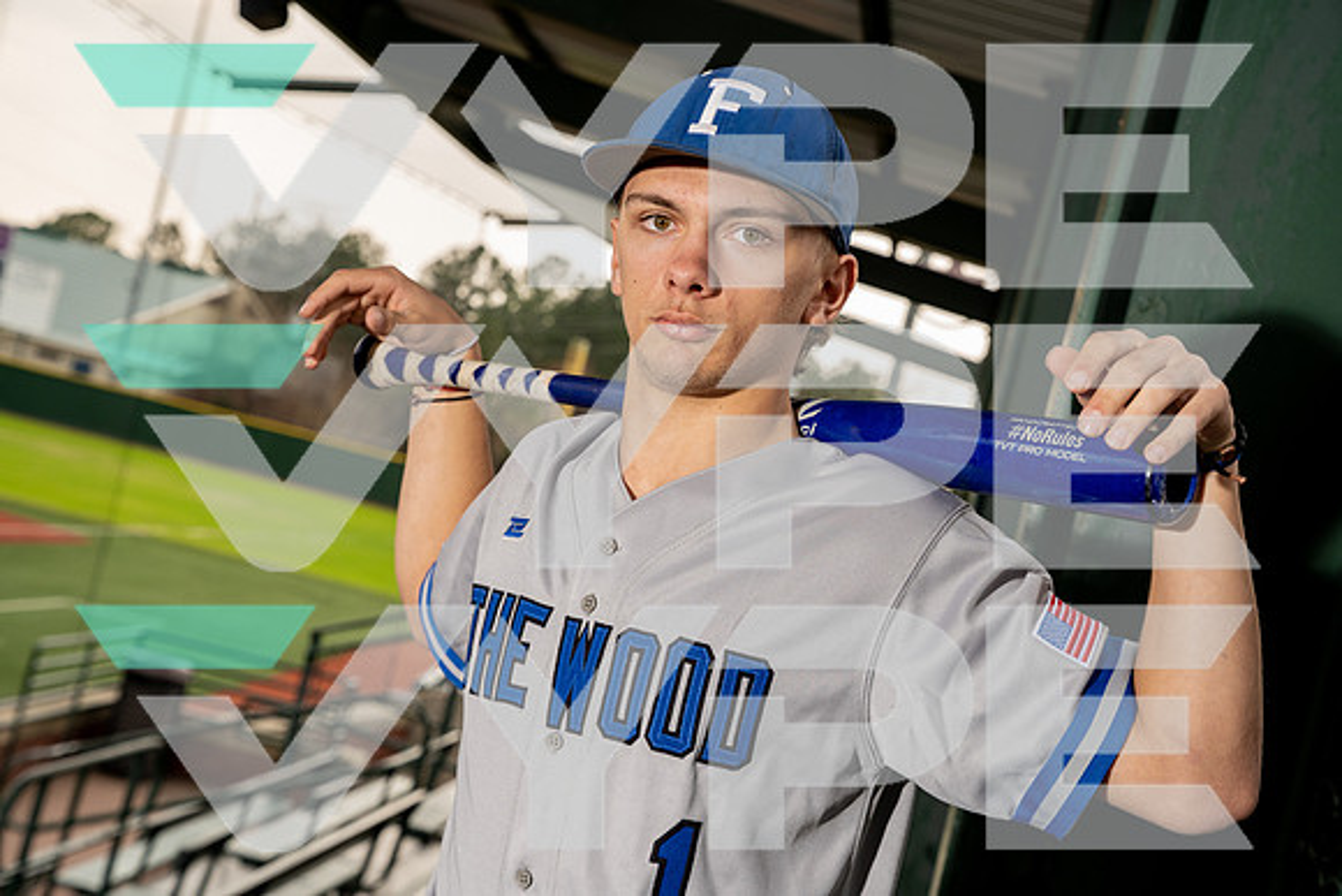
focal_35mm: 63
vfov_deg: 21.6
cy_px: 448
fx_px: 2349
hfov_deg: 31.9
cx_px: 671
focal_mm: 63
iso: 640
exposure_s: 1/250
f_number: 6.3
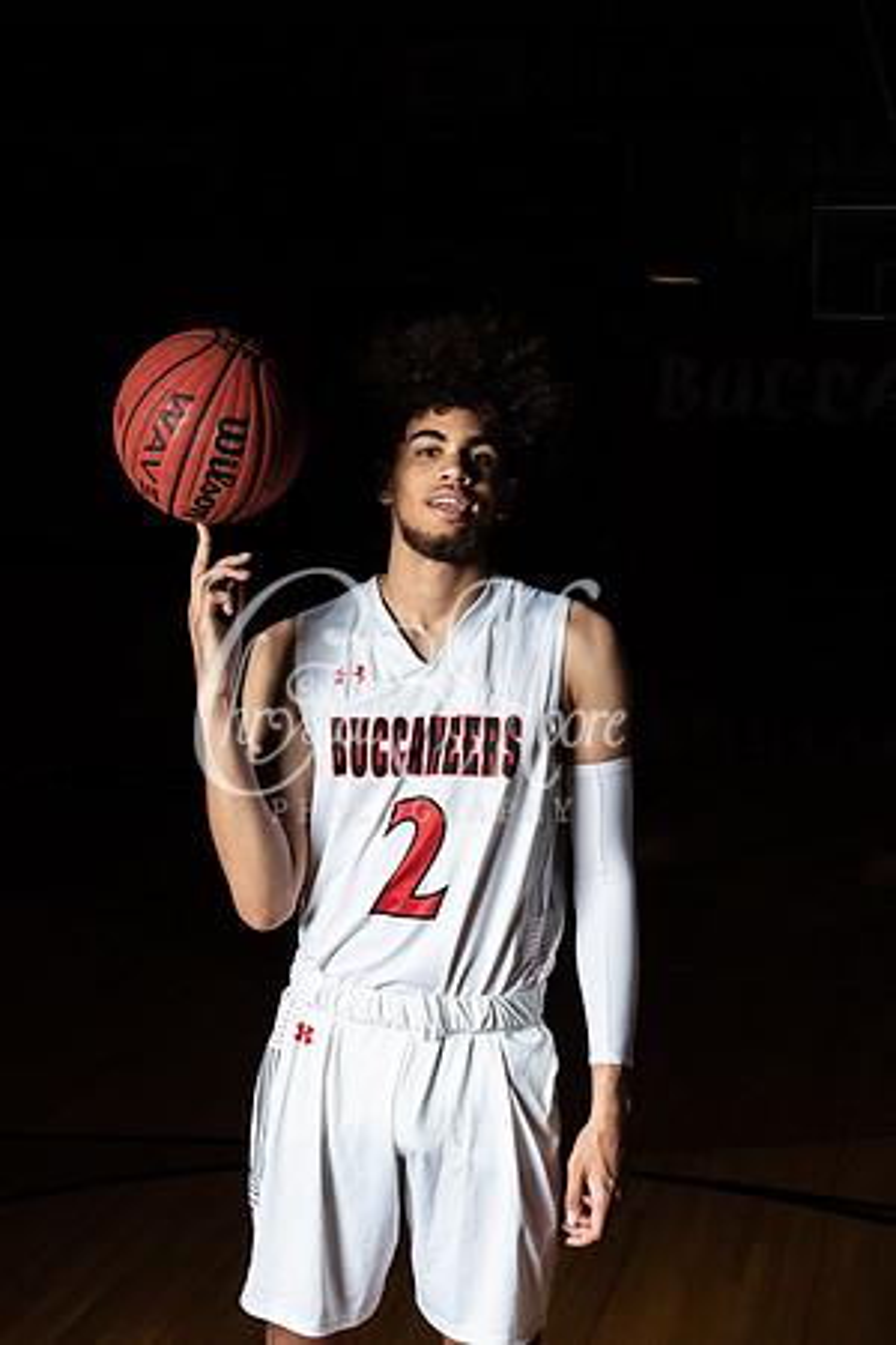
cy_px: 672
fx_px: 2240
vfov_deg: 33.4
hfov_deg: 22.6
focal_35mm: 60
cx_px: 448
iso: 320
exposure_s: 1/200
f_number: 14
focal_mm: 60
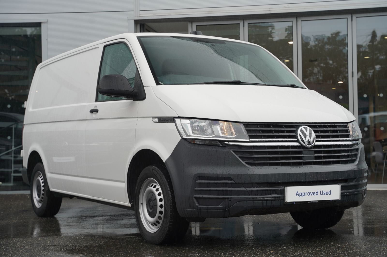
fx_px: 622
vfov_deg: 23.4
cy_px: 128
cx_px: 194
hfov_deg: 34.6
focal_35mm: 58
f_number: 4.5
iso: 100
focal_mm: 57.9
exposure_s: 1/125
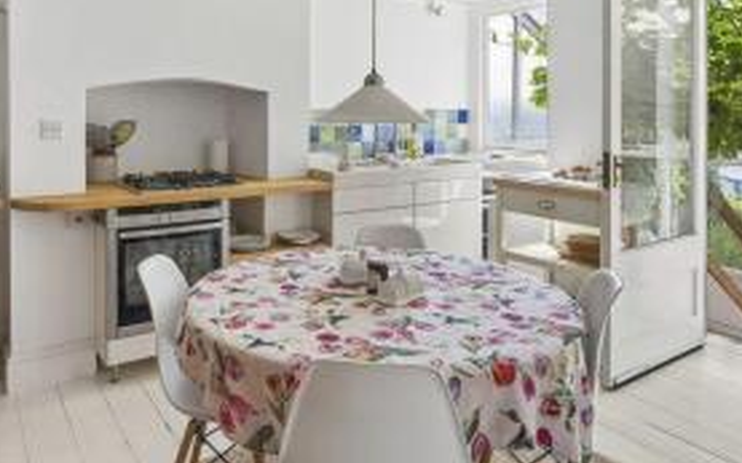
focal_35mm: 28
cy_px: 119
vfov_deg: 43.2
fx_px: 566
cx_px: 316
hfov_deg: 66.1
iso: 160
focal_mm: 16
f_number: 8
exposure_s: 1/20
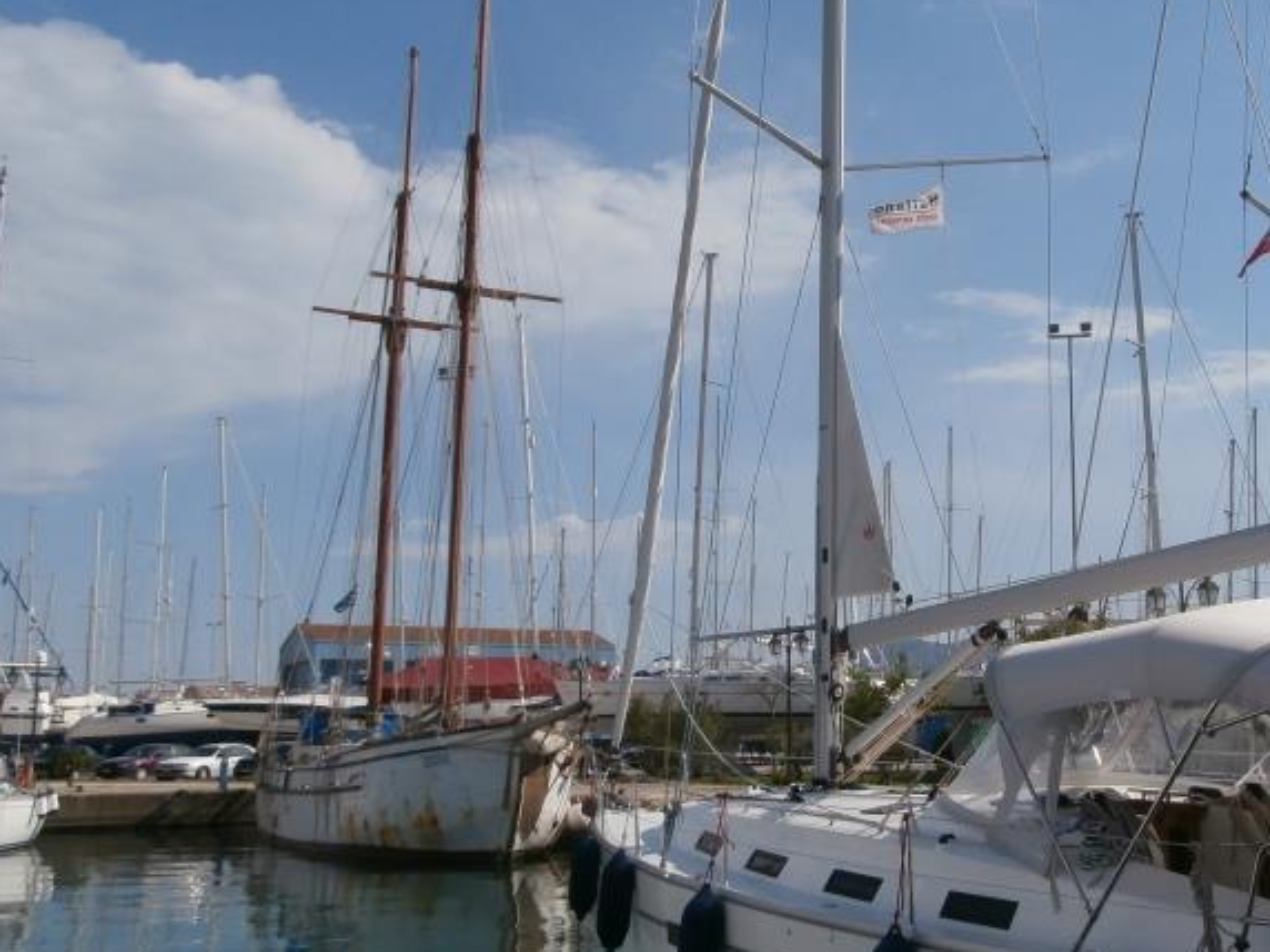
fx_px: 1578
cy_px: 484
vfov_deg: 33.6
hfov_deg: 42.8
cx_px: 917
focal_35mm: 43
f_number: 7.9
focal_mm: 4.2
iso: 100
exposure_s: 1/400
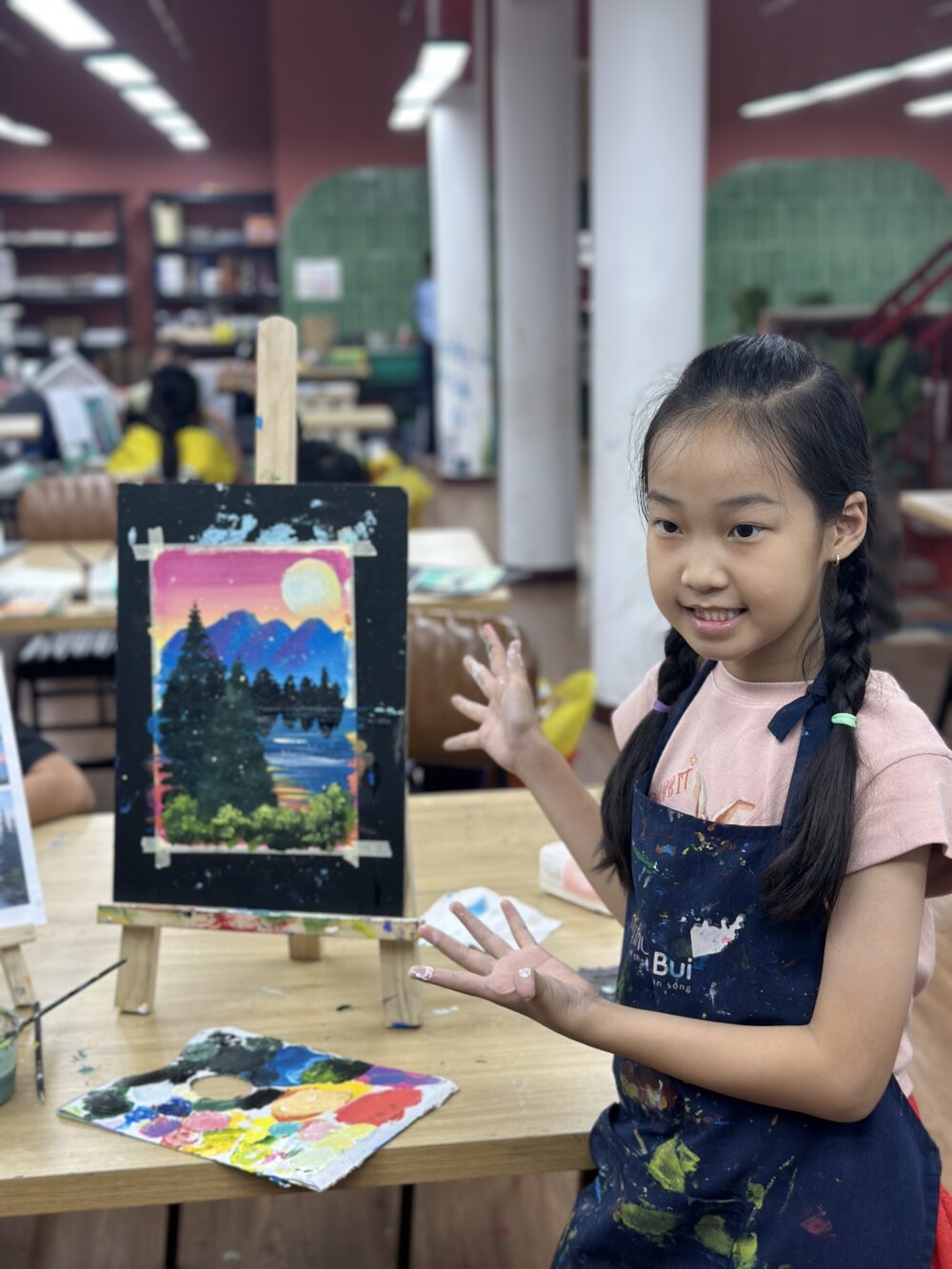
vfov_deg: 39.7
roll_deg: +0.1
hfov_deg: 30.3
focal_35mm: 48
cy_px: 634
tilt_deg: -11.9
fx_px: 1760
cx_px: 476
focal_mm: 6.86
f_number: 1.78
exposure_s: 1/148
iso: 64
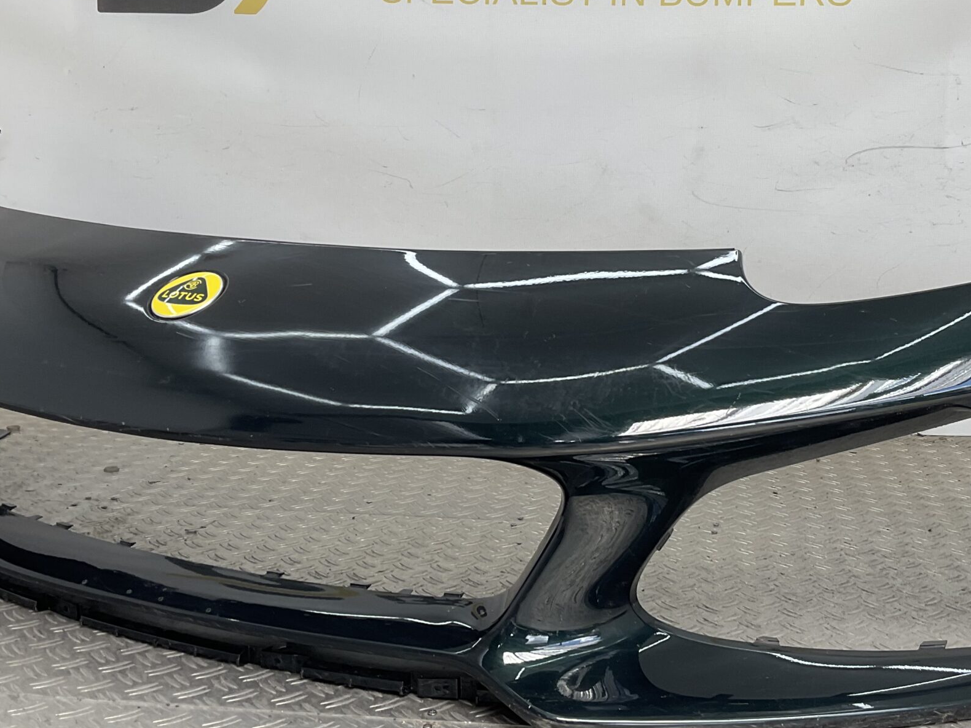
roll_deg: -2.3
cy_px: 316
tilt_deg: -8.0
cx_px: 579
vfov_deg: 30.8
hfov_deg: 40.3
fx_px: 1318
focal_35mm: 47
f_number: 1.8
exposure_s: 1/167
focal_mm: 3
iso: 16
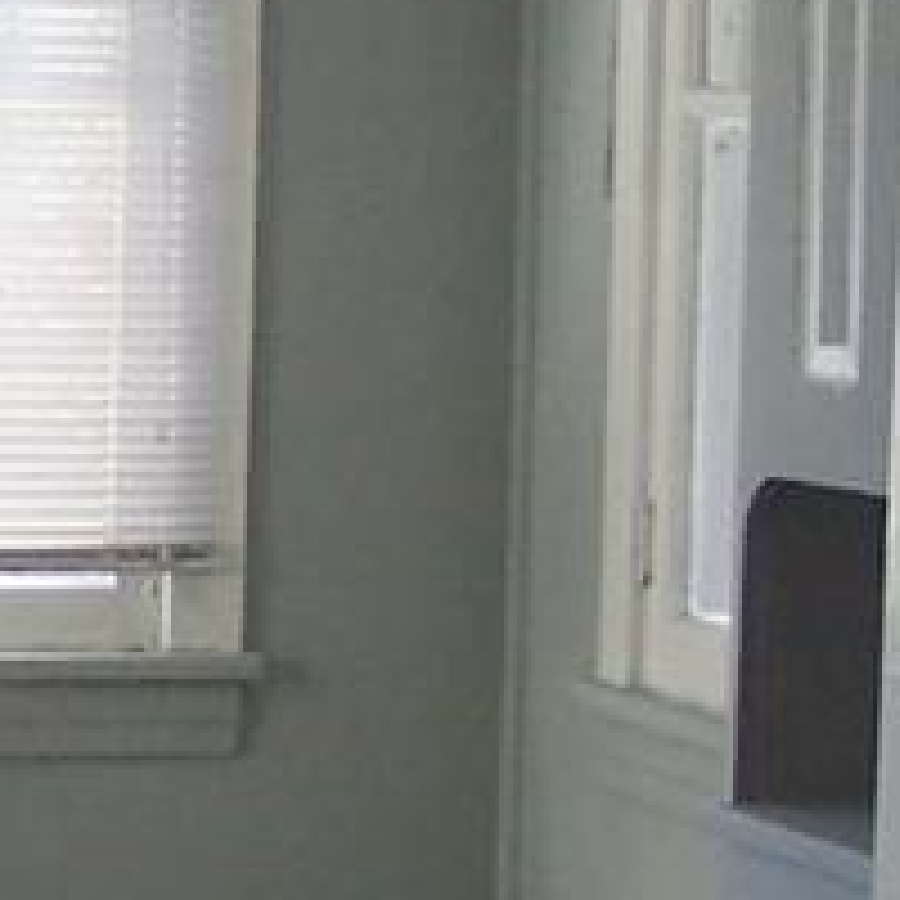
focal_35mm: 165
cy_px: 531
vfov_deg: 10.6
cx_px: -364
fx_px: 4853
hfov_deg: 10.3
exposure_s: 1/125
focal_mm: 8
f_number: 2.8
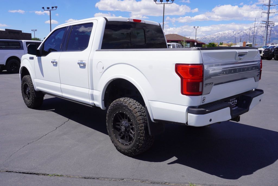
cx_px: 139
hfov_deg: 59.5
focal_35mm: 32
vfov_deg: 41.8
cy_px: 93
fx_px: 243
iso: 100
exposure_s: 1/200
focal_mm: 21
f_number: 10
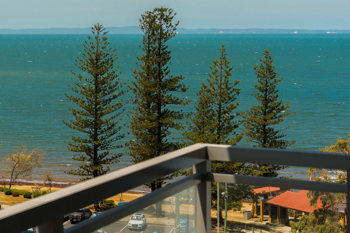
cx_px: 69
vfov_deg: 16.7
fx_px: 787
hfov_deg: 24.6
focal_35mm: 81
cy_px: 39
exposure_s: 1/400
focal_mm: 47
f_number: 8
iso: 200
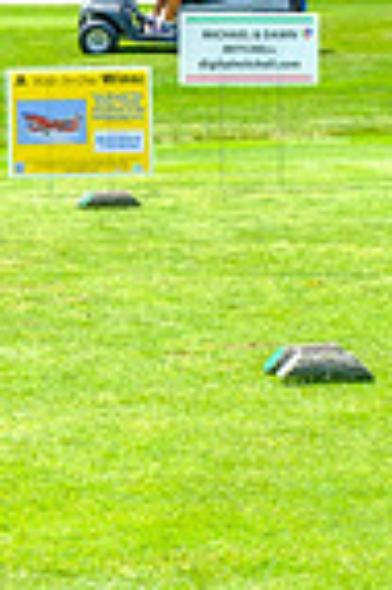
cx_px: -111
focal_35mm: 176
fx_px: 2881
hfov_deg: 7.7
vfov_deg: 11.6
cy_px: -17
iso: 200
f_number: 5.6
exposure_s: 1/500
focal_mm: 37.4
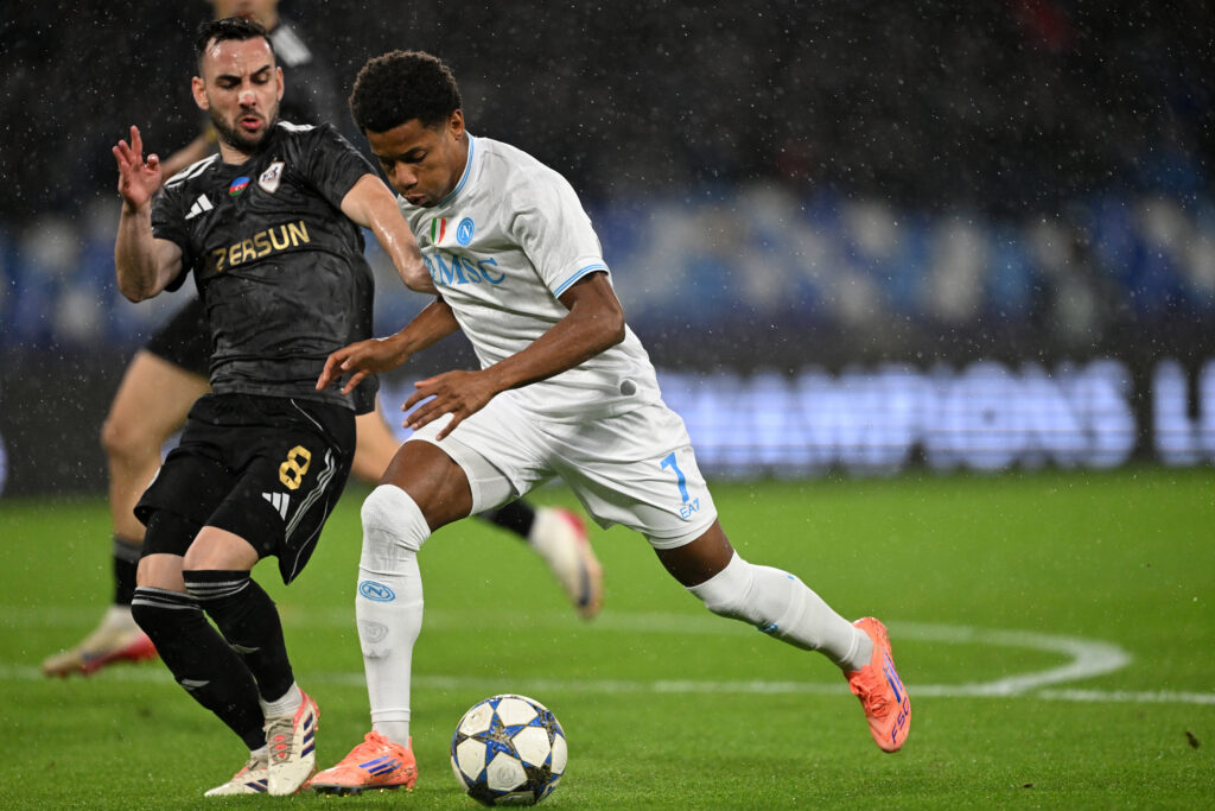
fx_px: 13501
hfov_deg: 5.2
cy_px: 406
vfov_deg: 3.4
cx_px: 608
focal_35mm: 400
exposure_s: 1/2000
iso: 2500
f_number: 2.8
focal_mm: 400
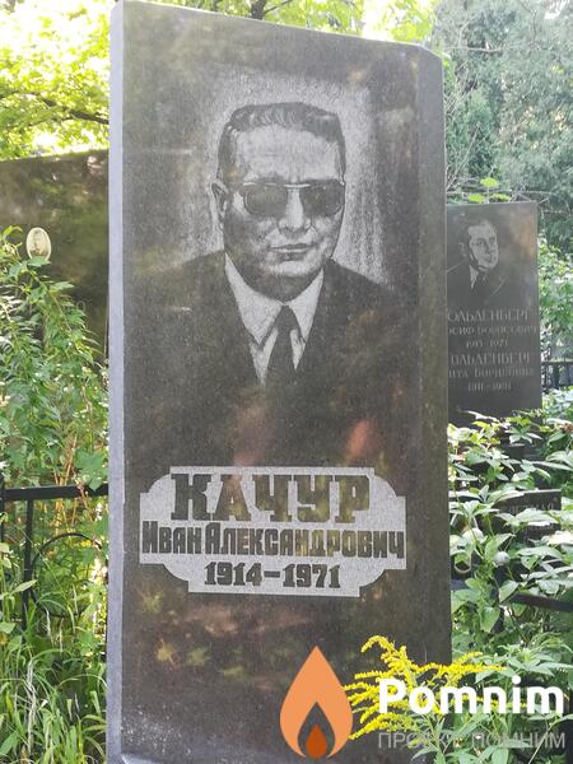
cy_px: 382
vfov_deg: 40.4
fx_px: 1037
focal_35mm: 47
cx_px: 286
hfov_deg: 30.9
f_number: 2.2
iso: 100
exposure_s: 1/33.3
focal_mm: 3.83
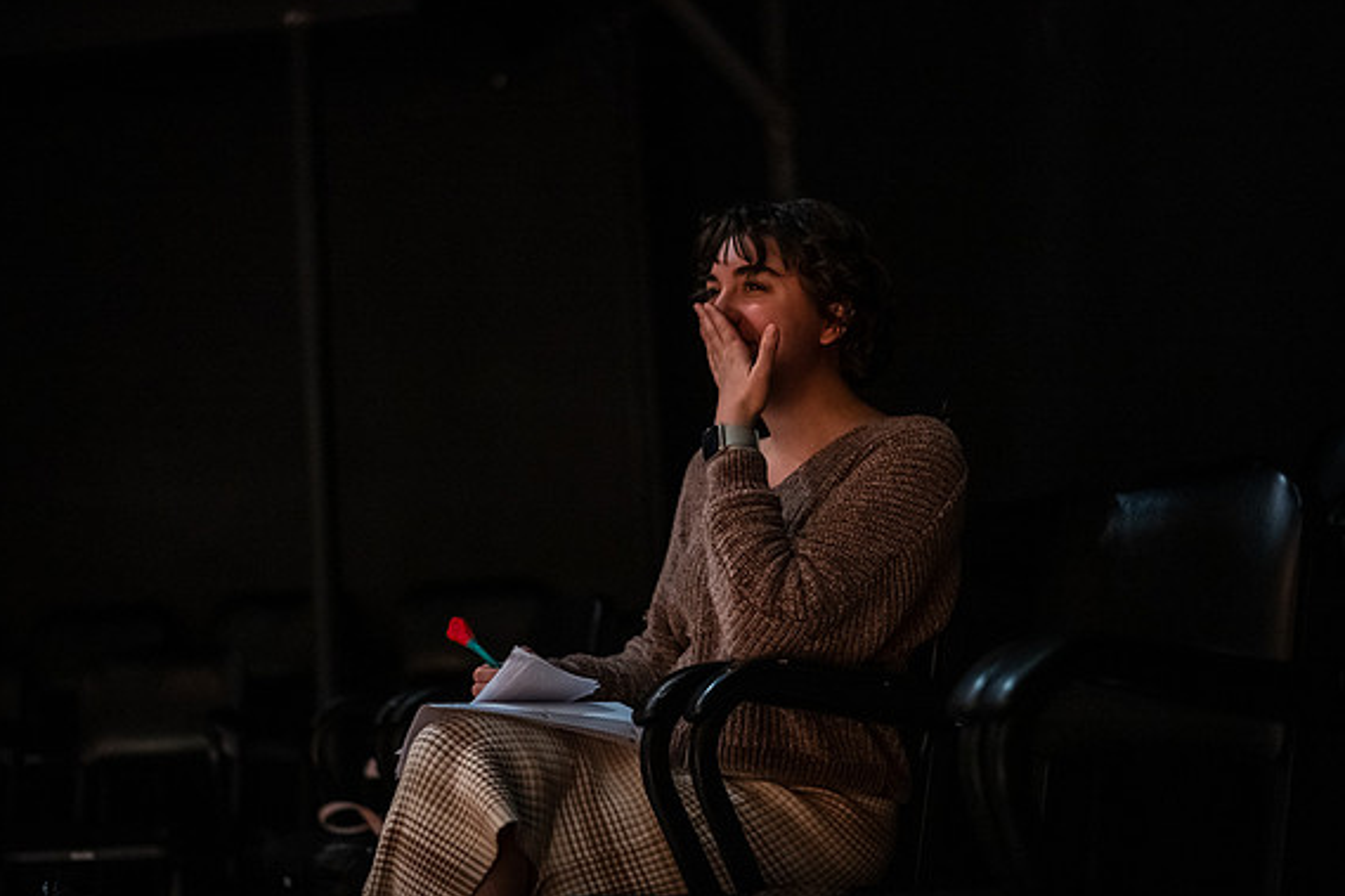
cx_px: 674
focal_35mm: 51
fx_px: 1905
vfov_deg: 26.5
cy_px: 448
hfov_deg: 38.9
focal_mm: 50
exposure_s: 1/100
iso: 12800
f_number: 1.8
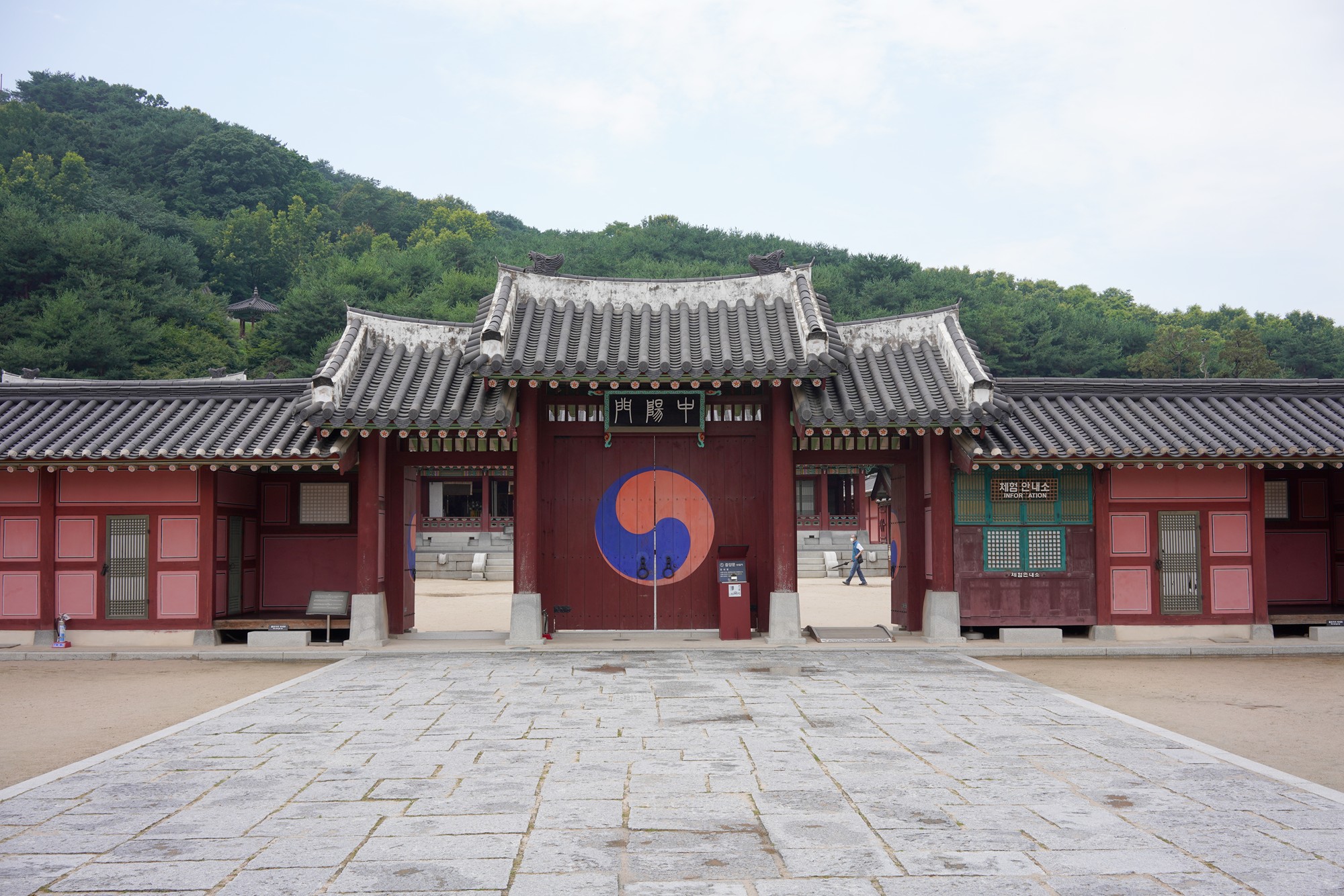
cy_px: 448
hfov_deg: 54.4
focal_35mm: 35
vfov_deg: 37.9
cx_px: 672
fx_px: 1307
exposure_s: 1/125
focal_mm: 35
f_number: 13
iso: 200
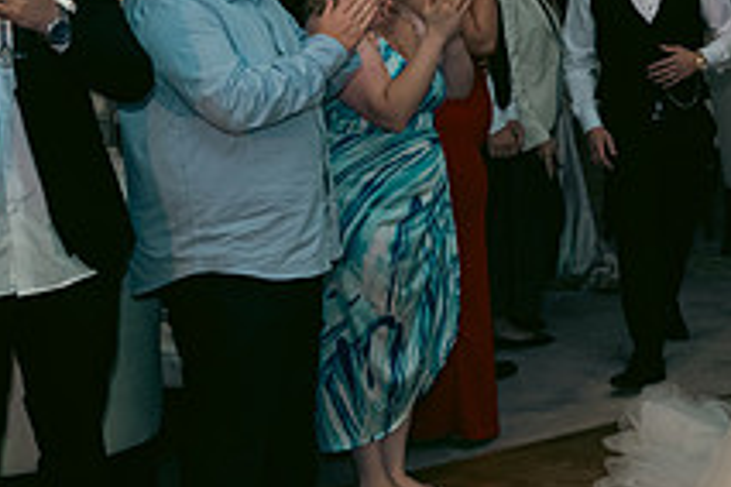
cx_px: 892
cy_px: 115
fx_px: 1604
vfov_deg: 17.2
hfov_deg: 23.3
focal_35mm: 79
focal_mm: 29
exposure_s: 1/160
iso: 640
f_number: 3.5
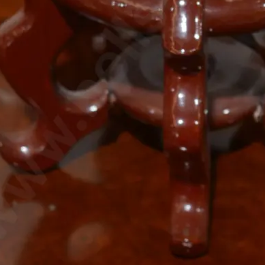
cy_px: -41
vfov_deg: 14.0
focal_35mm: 121
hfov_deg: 14.4
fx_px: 1048
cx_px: 192
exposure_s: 1/60
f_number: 5.3
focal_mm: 26
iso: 800
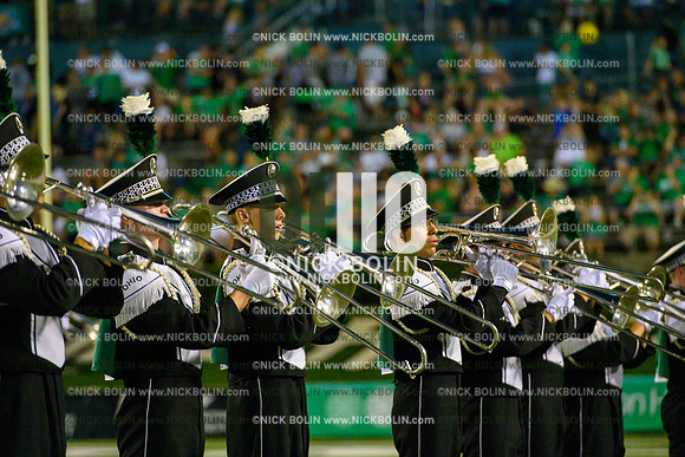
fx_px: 3806
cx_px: 342
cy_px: 228
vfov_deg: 6.9
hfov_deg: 10.3
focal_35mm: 200
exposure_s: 1/1600
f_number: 4
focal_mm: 200
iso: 10000
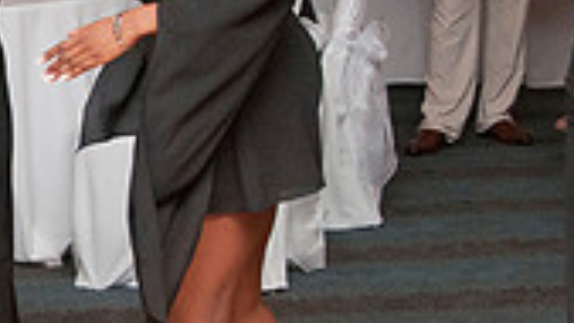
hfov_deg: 13.5
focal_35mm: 156
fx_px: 2374
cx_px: -34
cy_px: 97
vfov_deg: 7.8
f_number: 5.6
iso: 800
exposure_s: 1/125
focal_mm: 29
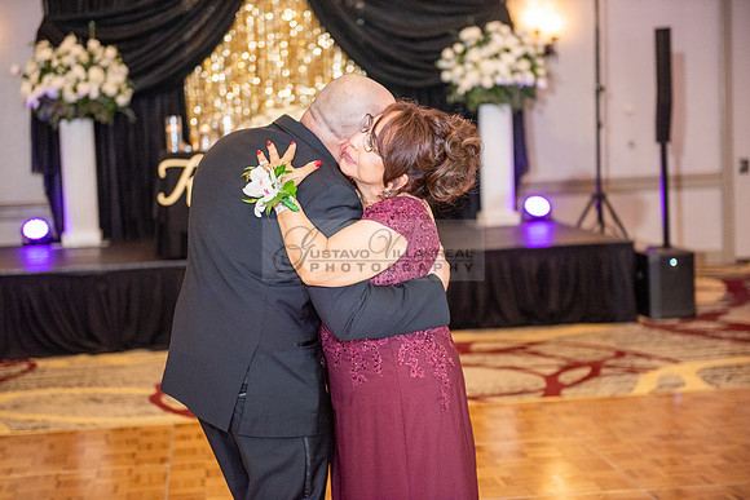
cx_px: 375
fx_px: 1459
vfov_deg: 19.5
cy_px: 250
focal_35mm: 70
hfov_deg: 28.8
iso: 1600
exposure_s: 1/160
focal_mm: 70
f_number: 2.8
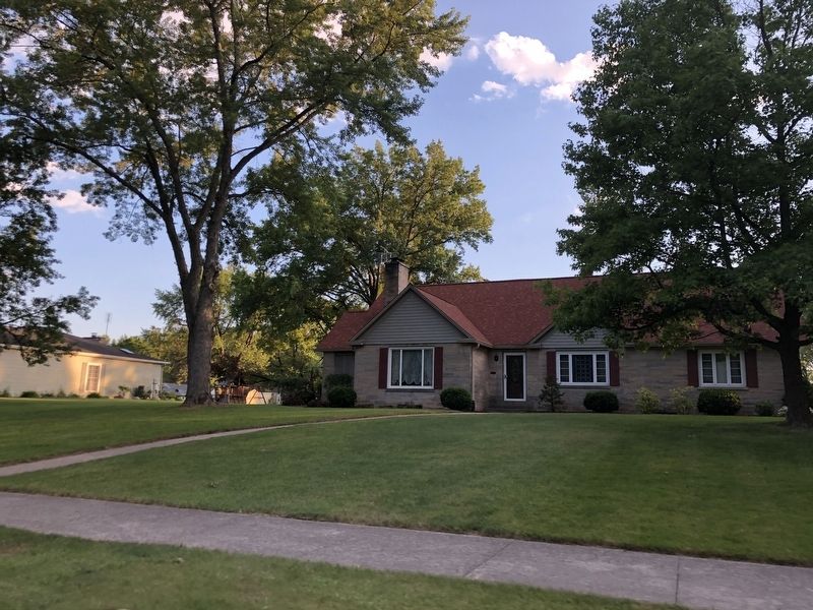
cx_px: 406
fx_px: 658
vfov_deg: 49.7
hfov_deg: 63.4
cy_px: 305
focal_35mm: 28
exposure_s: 1/121
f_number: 1.8
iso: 20
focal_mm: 4
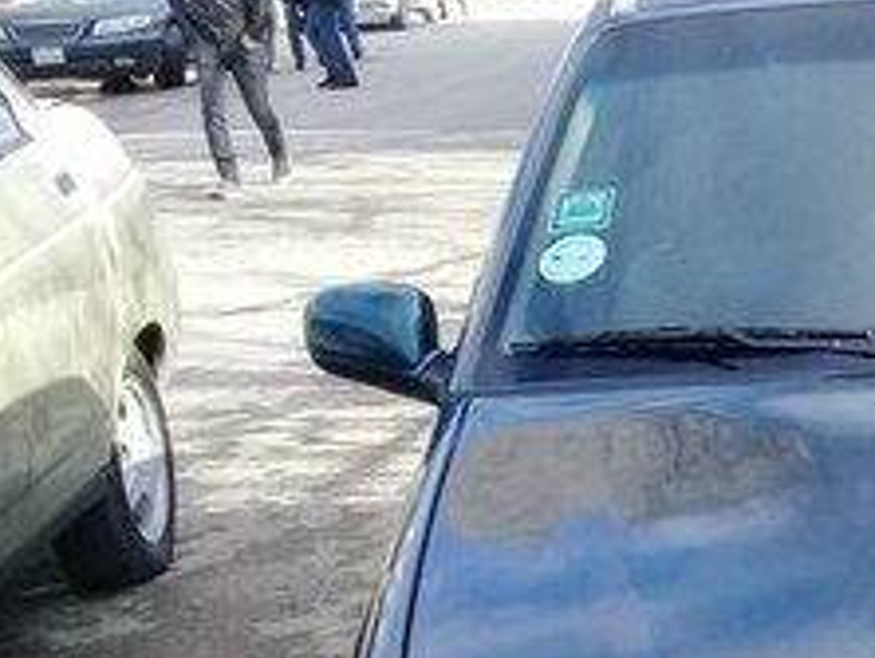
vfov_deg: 15.5
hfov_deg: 18.9
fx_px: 2328
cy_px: 802
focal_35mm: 92
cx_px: 1293
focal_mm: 3.3
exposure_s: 1/310
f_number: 2.2
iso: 50
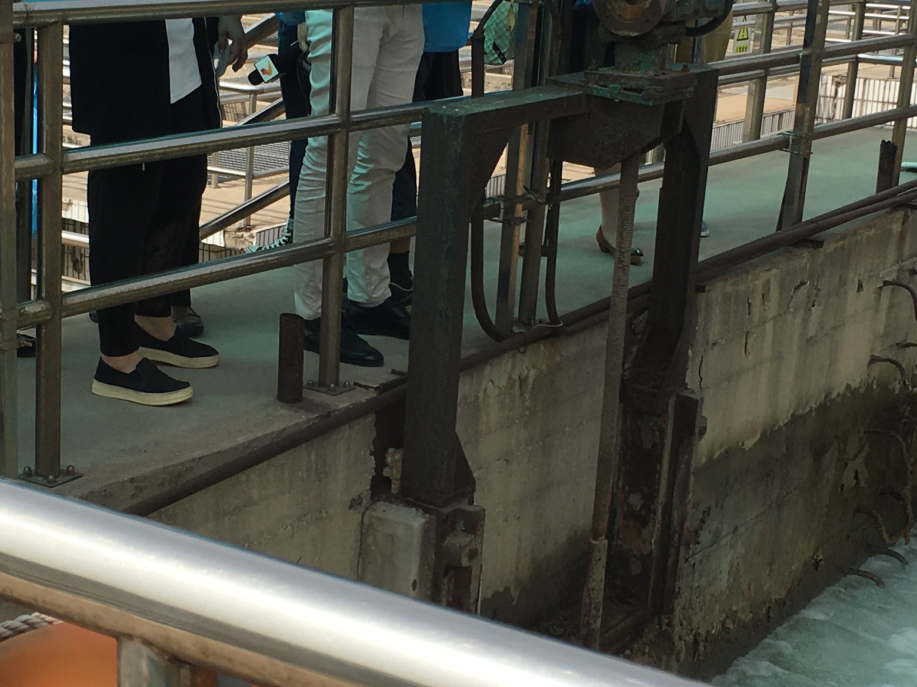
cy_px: 396
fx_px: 1987
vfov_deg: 19.6
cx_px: 418
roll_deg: -3.5
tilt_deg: -16.1
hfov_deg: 26.0
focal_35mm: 75
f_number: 2.2
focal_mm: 4.15
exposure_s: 1/1789
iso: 25
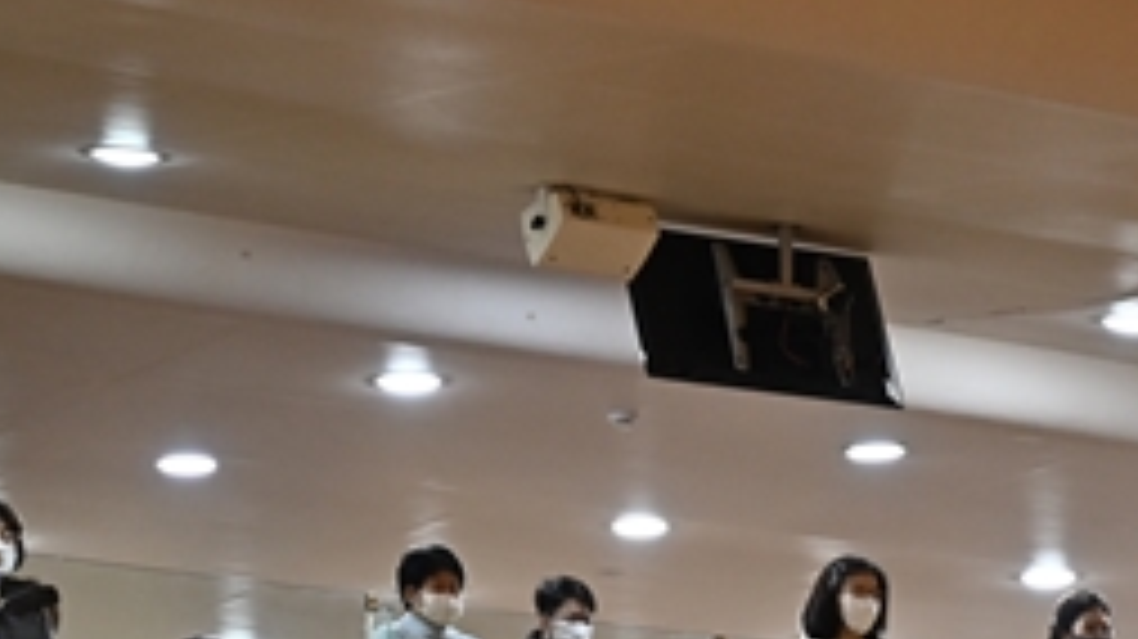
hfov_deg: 10.6
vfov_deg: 6.0
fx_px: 6122
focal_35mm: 203
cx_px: 873
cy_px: 666
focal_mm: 70
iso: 1600
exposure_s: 1/400
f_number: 2.8
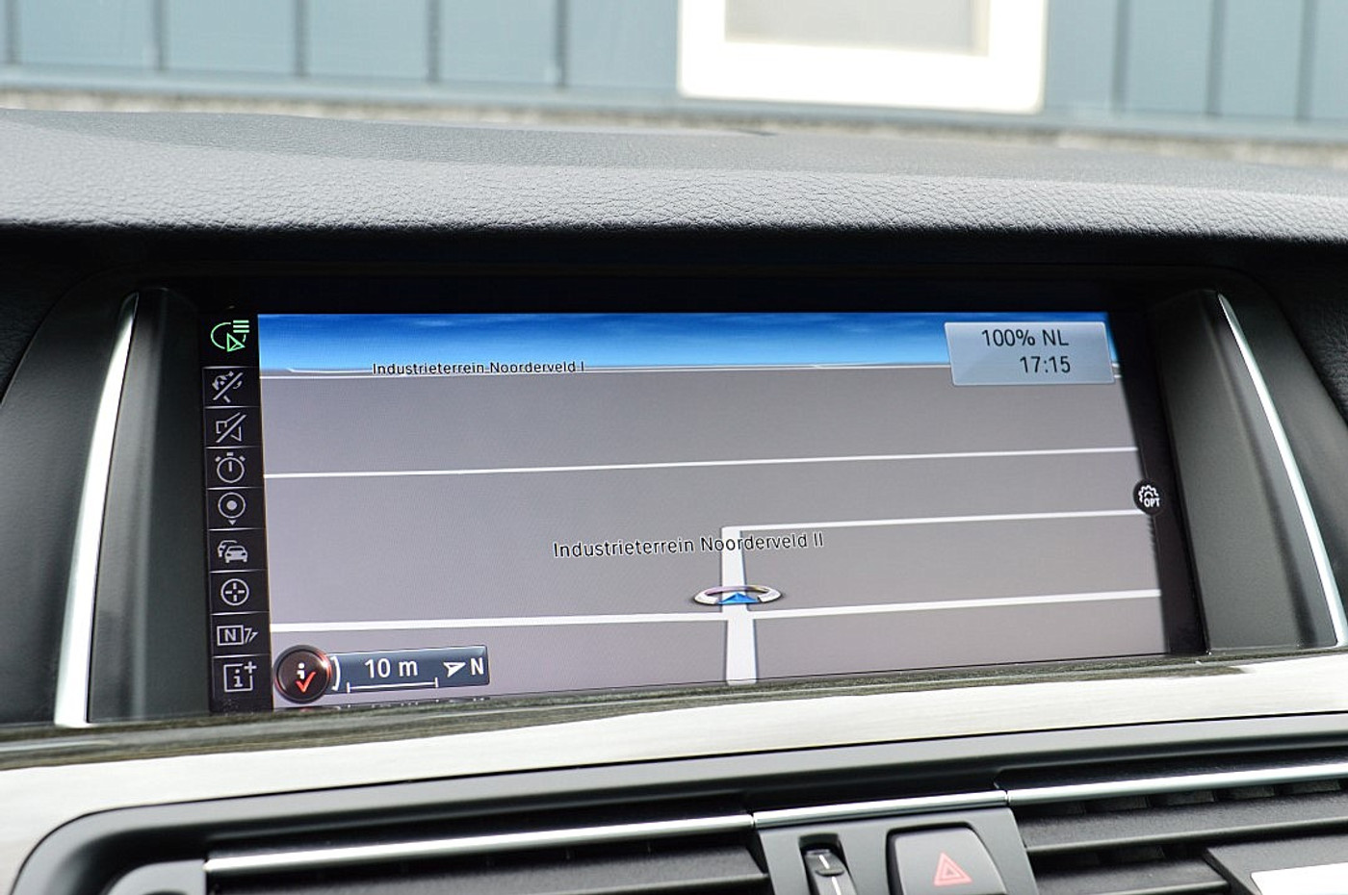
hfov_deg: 41.2
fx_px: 1795
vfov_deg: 28.0
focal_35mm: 48
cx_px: 674
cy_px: 448
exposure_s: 1/60
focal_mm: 32
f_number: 8
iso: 640
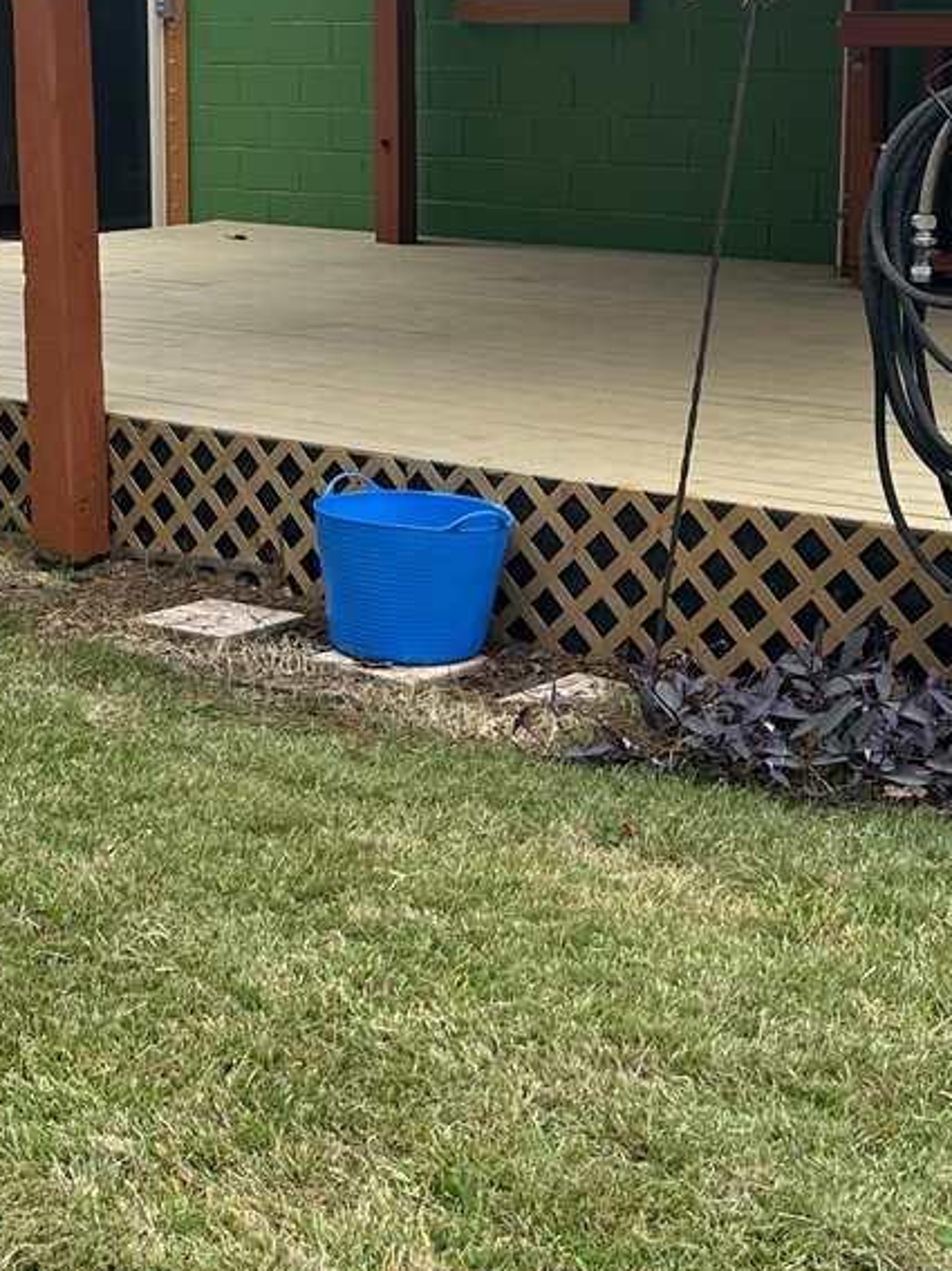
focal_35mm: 65
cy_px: 406
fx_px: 2384
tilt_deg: -8.7
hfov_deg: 22.5
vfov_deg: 29.6
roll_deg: -0.1
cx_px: 361
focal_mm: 6.86
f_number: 1.78
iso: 80
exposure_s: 1/734
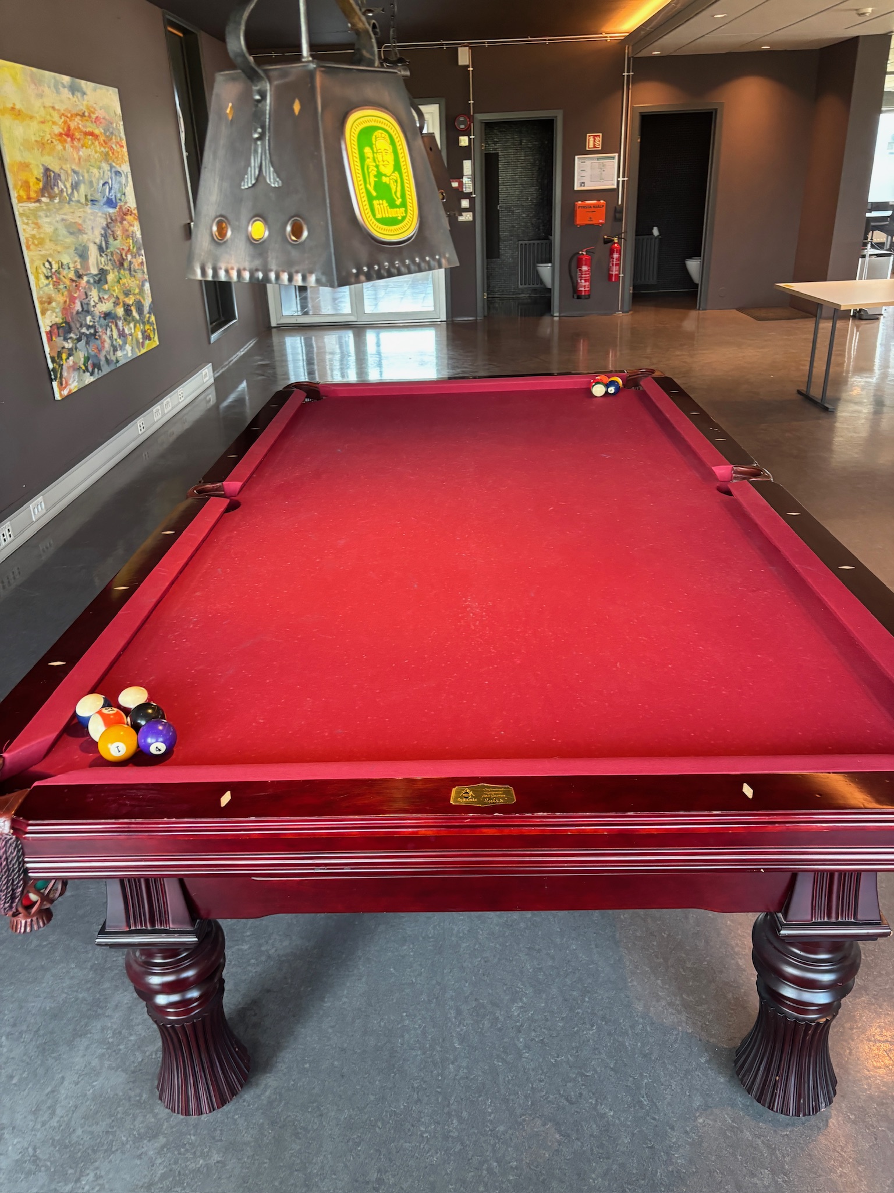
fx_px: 895
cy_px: 596
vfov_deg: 67.3
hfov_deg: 53.1
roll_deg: +3.0
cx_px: 447
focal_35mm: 26
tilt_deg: -22.4
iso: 250
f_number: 1.6
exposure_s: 1/50
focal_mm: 5.96
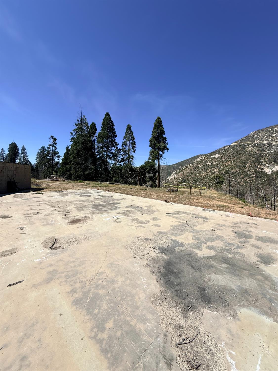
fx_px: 150
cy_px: 186
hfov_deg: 85.7
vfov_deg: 102.1
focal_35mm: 14
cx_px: 139
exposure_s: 1/3289
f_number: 2.2
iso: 50
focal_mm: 2.22
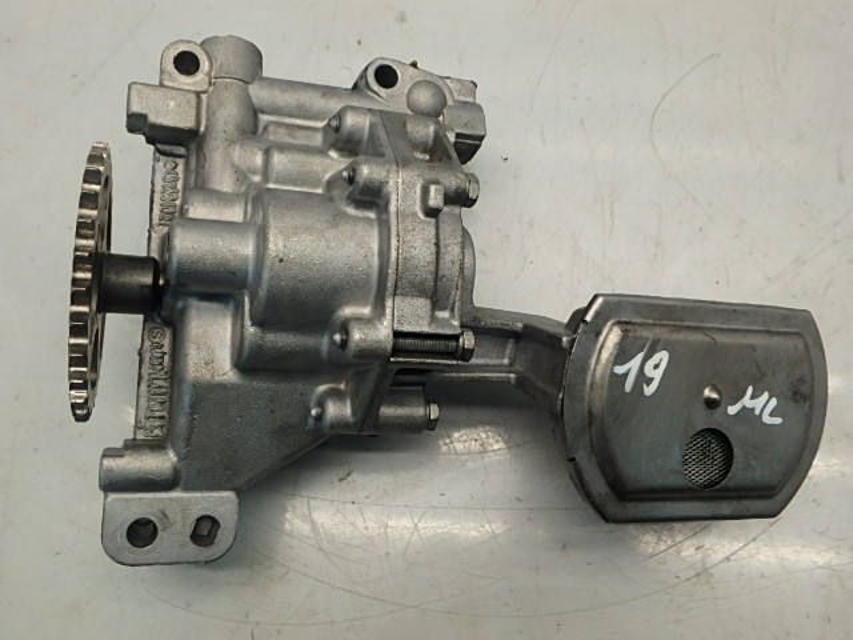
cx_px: 426
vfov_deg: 45.4
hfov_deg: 58.4
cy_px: 320
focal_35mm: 31
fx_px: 764
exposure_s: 1/40
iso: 200
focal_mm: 5.6
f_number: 4.7
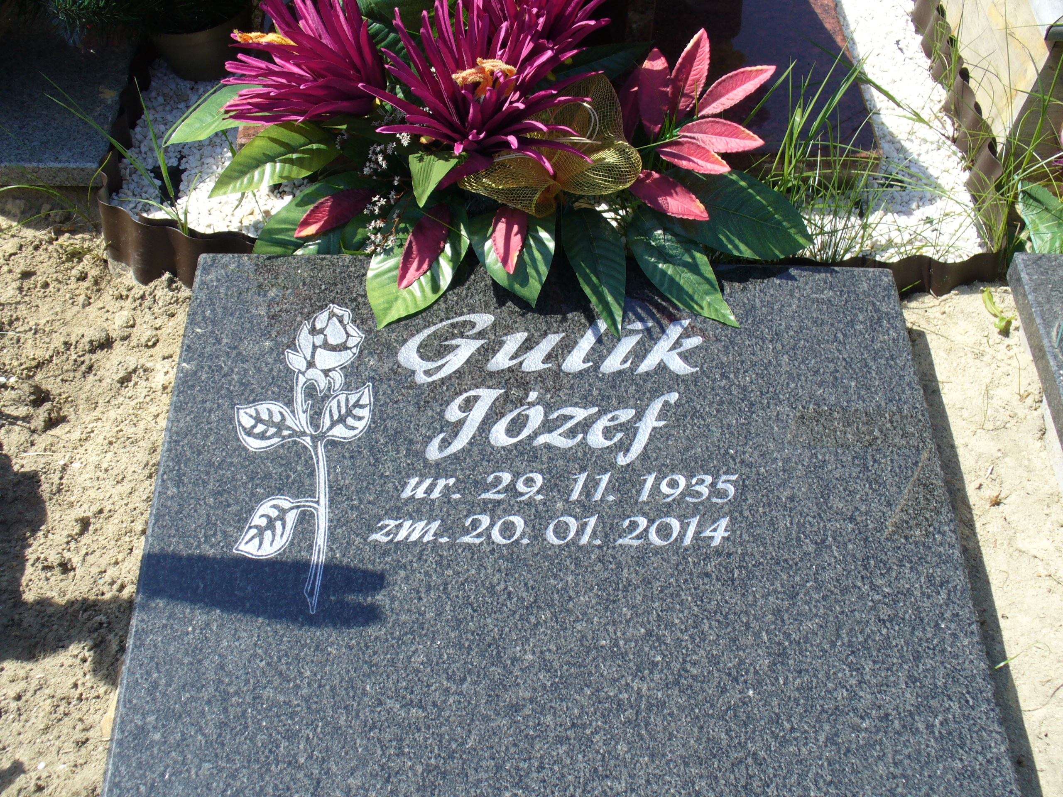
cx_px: 532
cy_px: 398
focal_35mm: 42
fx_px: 1290
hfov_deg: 44.8
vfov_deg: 34.3
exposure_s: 1/160
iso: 80
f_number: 5.8
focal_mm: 7
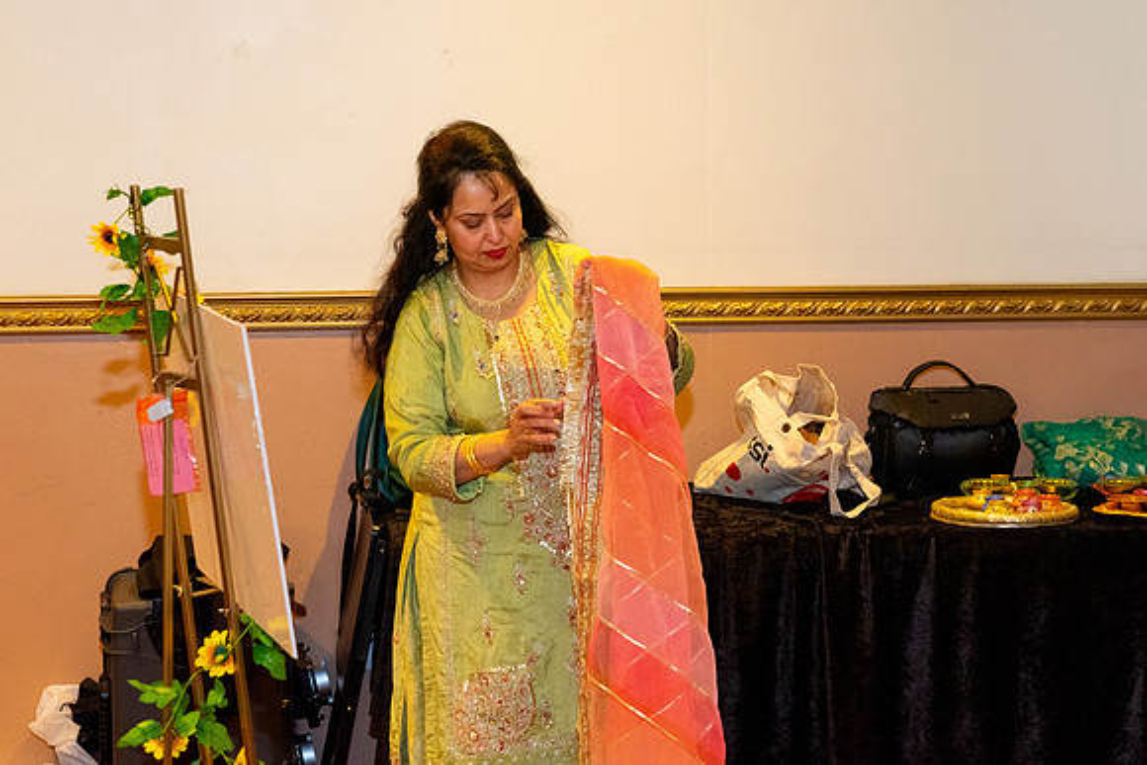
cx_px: 537
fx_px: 2628
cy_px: 314
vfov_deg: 16.6
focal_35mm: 82
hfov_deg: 24.6
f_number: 5.6
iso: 4000
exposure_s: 1/125
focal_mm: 70
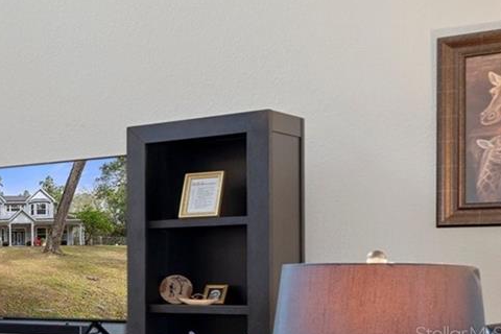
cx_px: -327
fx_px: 974
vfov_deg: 18.9
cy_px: 334
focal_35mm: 70
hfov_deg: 21.8
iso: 320
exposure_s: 1.6
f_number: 8
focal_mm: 14
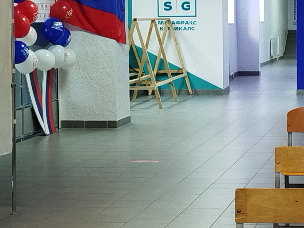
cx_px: 249
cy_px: 85
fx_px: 1107
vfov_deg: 11.8
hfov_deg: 15.5
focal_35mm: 126
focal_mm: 5.31
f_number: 1.7
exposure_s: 1/33
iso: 250
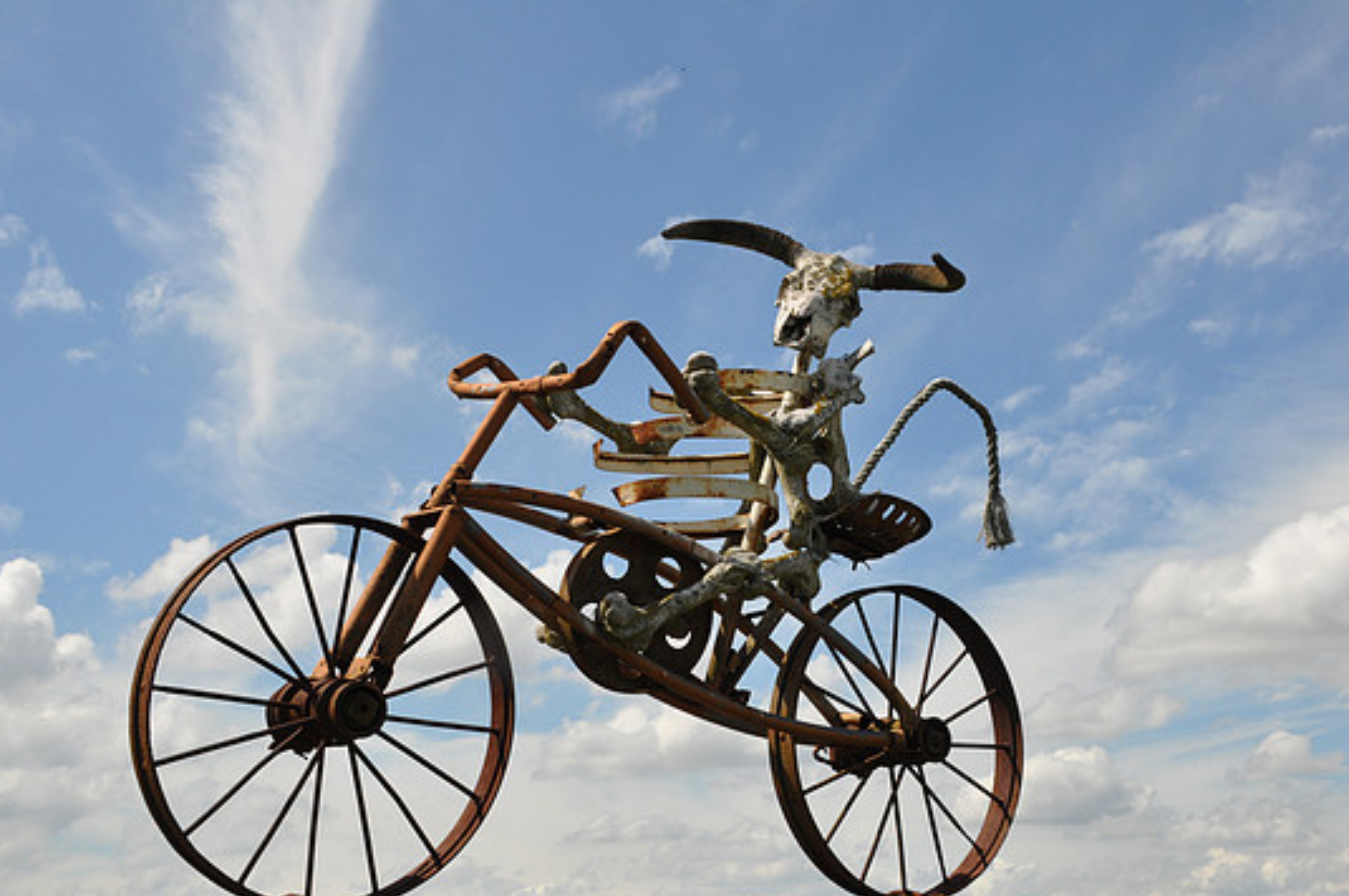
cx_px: 719
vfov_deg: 25.9
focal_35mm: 52
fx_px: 1946
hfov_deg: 38.2
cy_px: 463
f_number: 14
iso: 200
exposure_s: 1/200
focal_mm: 32
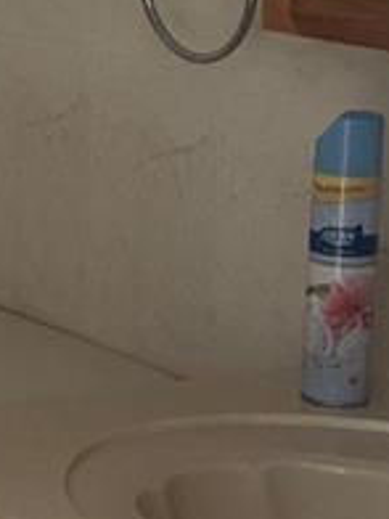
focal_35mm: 159
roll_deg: +0.3
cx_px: -540
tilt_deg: -8.4
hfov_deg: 8.5
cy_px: 71
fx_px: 2382
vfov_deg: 12.3
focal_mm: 5.1
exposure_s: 1/60
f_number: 1.6
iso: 250
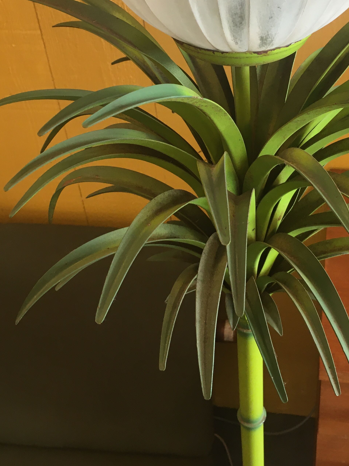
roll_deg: +2.6
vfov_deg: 40.9
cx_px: 235
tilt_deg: -35.9
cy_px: 167
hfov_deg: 31.3
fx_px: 618
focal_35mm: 46
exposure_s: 1/33
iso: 100
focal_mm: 4.15
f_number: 2.2
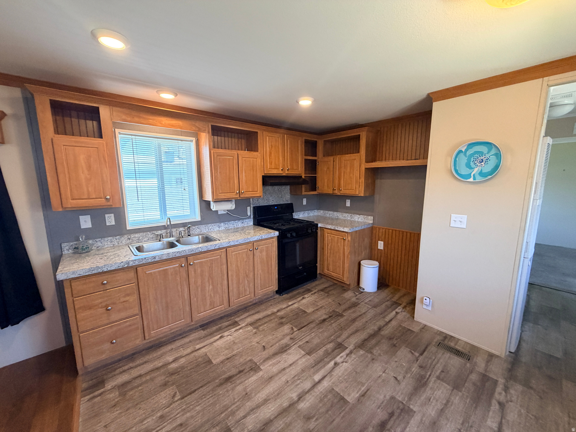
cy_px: 216
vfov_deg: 85.7
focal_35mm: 14
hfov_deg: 102.1
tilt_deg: -8.3
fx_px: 233
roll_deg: +0.7
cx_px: 288
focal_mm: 2.22
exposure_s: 1/60
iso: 250
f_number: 2.2
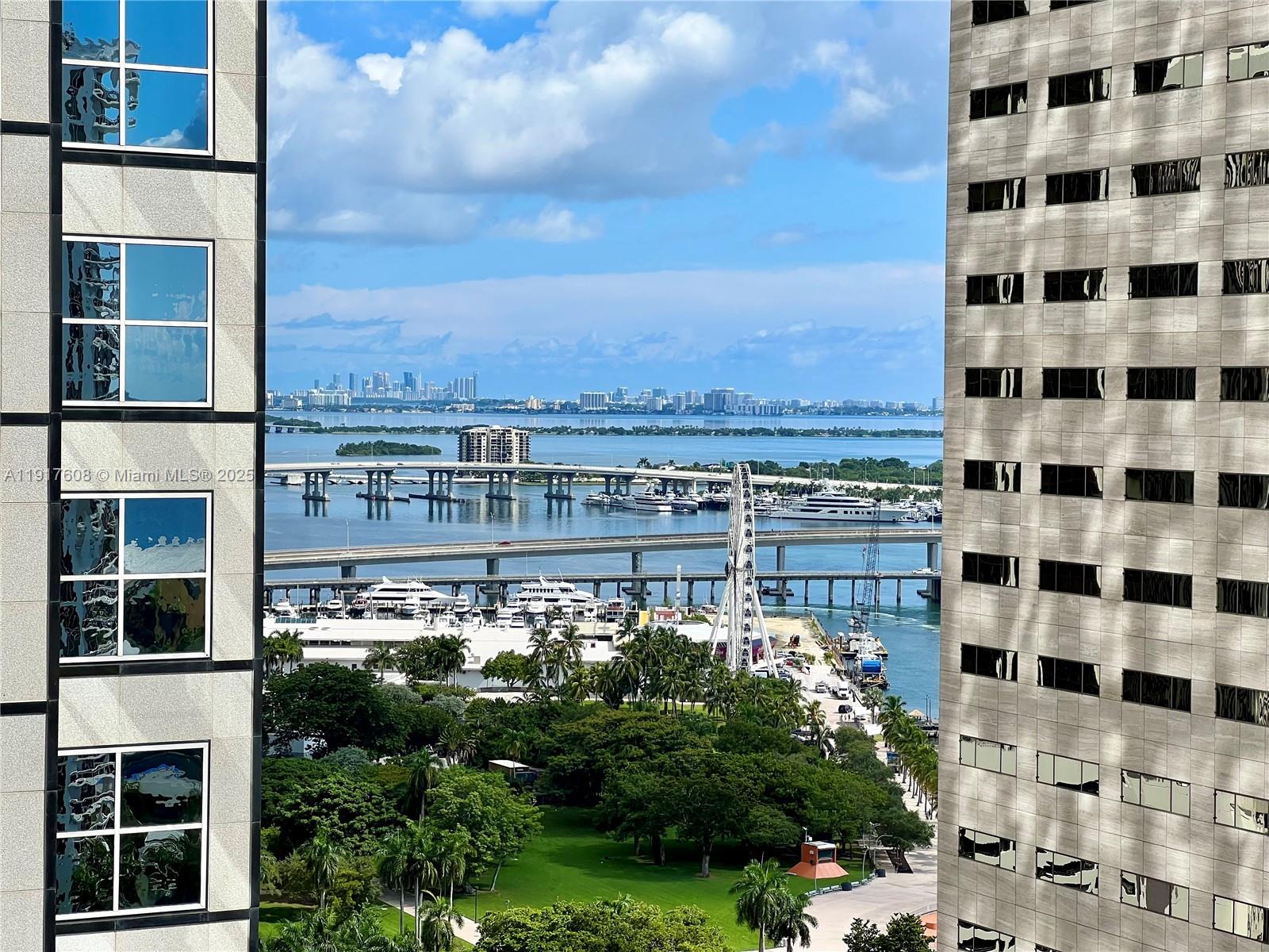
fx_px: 2823
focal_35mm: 77
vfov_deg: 19.1
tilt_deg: -0.4
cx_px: 634
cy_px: 476
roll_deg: -0.4
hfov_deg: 25.3
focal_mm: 9
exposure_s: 1/1014
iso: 32
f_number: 2.8
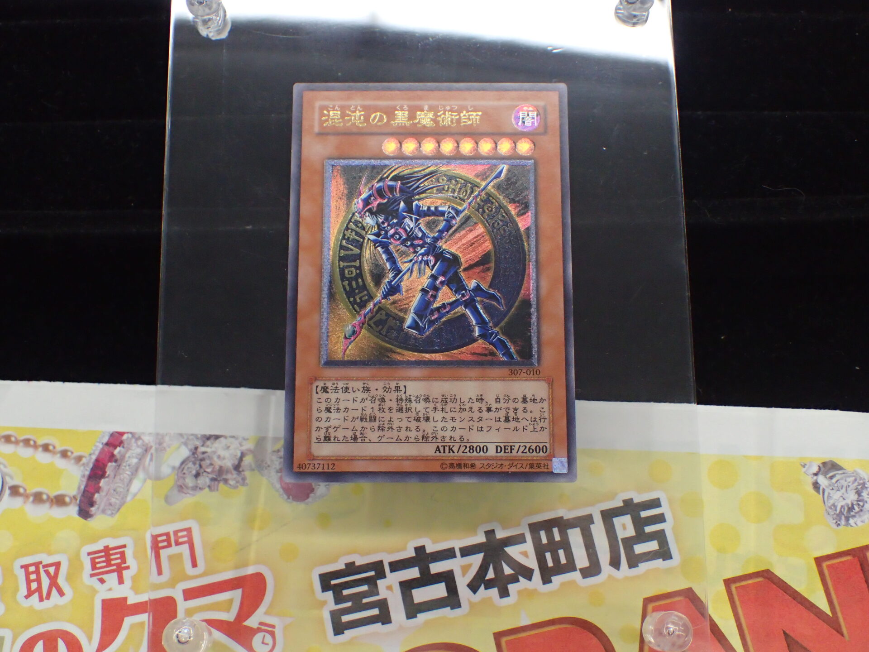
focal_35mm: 49
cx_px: 434
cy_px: 326
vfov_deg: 29.7
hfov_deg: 38.9
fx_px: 1230
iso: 640
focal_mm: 8.99
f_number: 3.2
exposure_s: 1/200
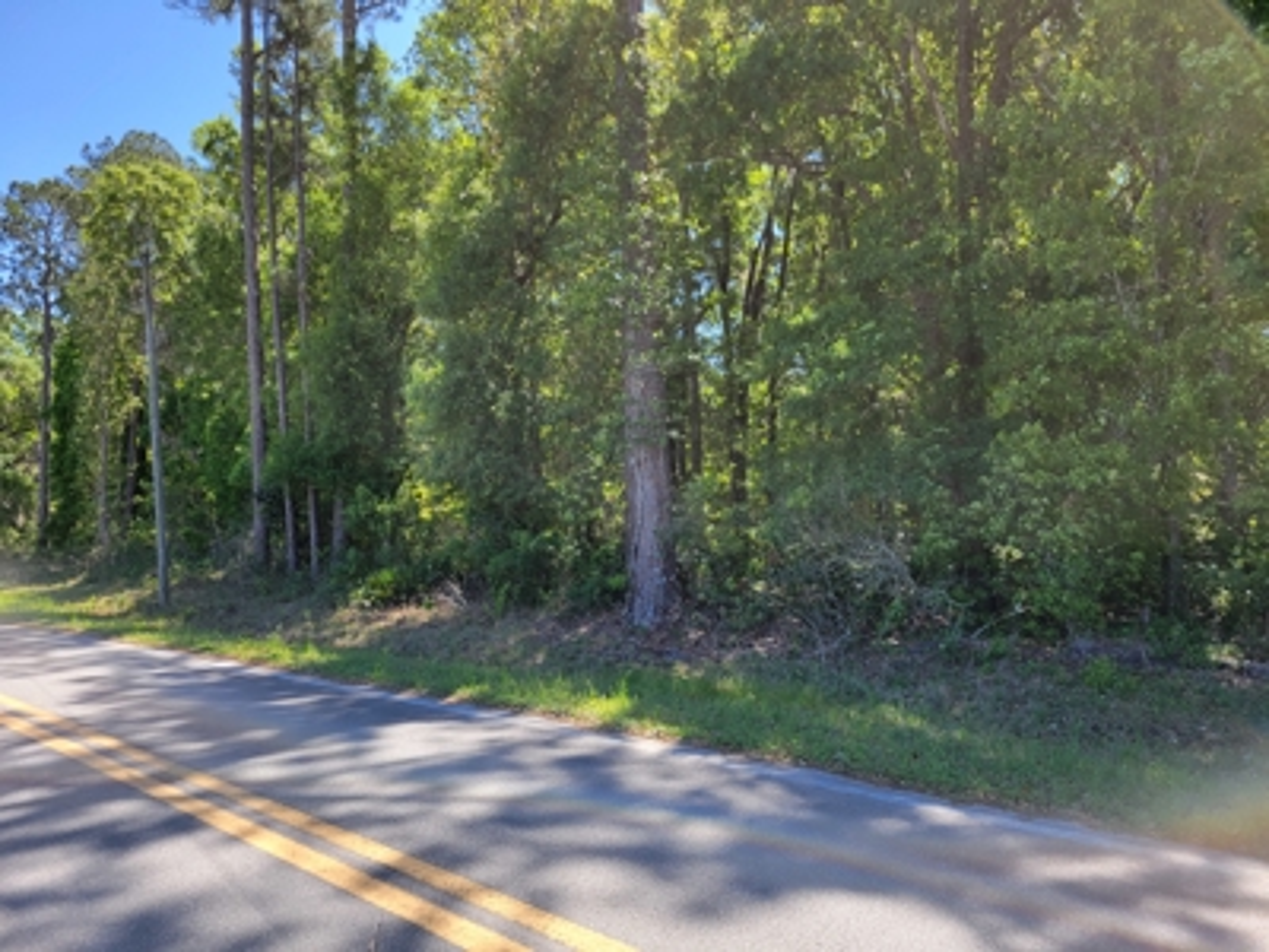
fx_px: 953
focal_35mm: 26
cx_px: 634
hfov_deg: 67.3
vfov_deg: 53.1
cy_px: 476
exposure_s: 1/606
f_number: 1.8
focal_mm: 5.4
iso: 40
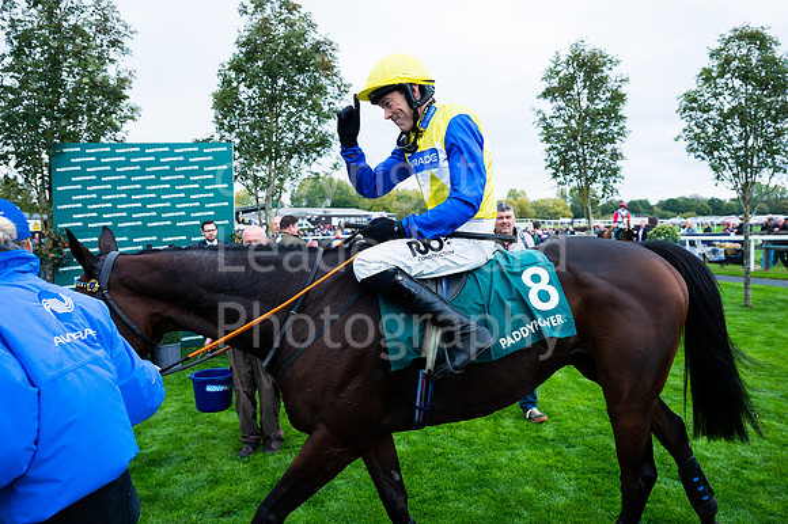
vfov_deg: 45.3
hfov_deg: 64.1
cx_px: 427
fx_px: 628
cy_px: 240
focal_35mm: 29
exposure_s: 1/500
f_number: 4
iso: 500
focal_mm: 26.5
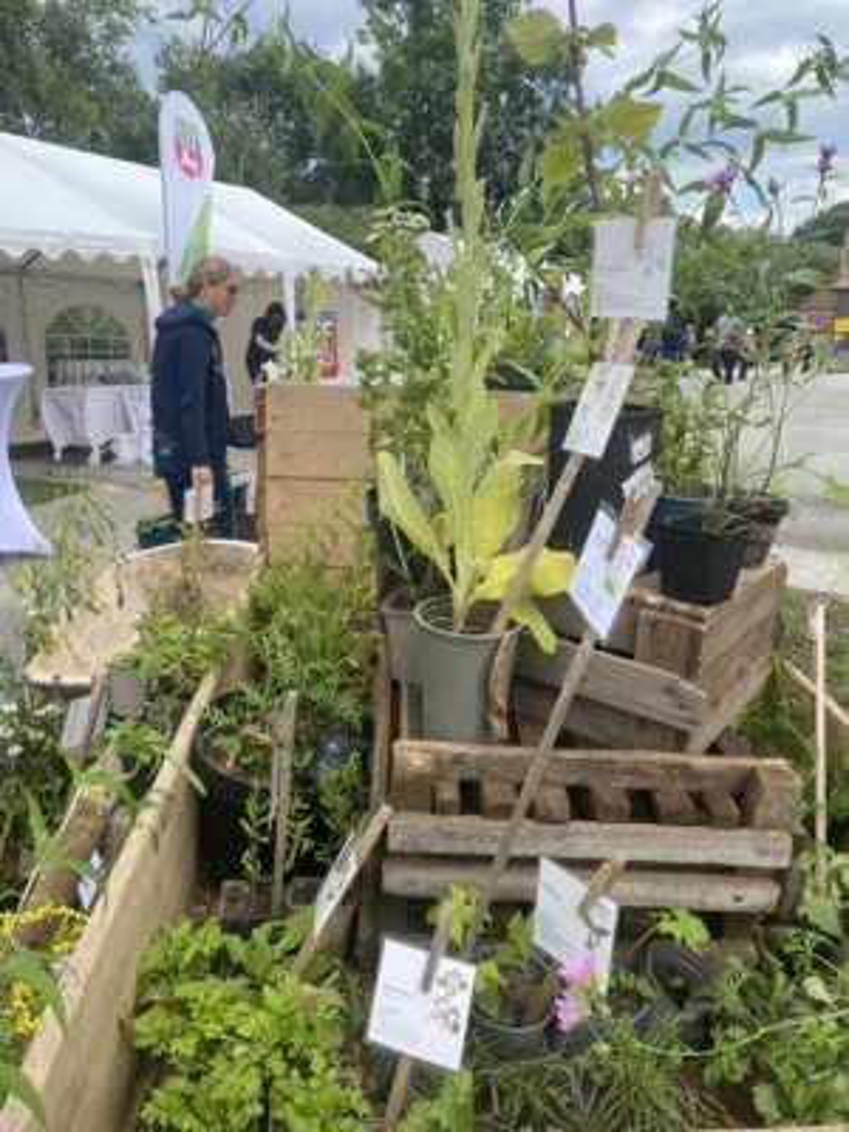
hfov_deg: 53.1
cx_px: 424
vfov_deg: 67.3
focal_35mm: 26
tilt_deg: -15.1
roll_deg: -0.4
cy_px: 566
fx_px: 850
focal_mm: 4.25
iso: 32
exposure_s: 1/858
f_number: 1.8
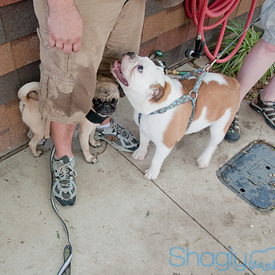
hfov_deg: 44.8
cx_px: 67
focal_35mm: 36
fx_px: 321
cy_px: 146
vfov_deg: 46.4
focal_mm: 17
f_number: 5.6
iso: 400
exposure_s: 1/60
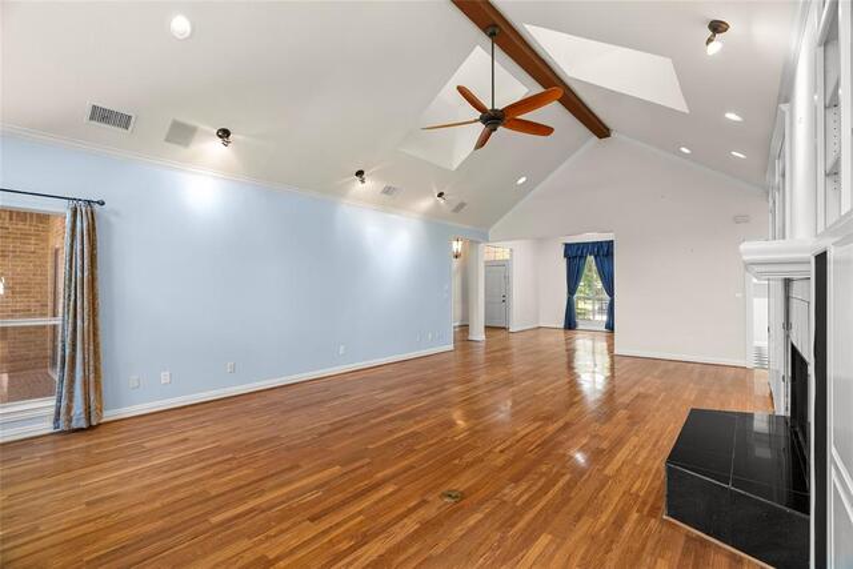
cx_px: 426
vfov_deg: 73.8
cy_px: 284
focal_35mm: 16
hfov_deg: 96.7
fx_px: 379
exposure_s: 1/3
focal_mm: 16
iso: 1600
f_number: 7.1
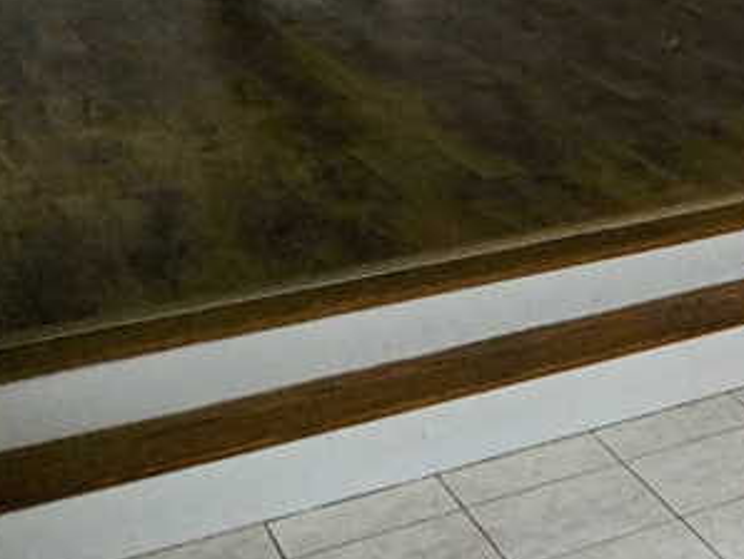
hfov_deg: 19.7
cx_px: 1261
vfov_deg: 17.9
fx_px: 1699
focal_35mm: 79
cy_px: -80
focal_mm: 5.4
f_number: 1.8
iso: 1250
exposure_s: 1/60
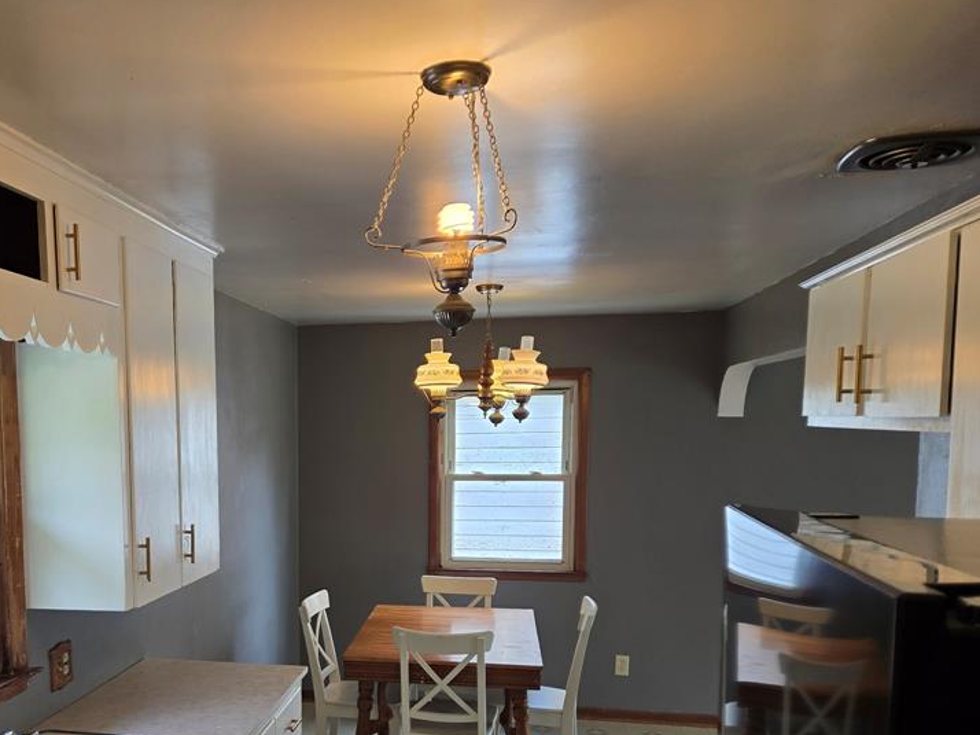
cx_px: 324
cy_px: 508
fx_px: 934
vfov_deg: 42.2
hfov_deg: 54.2
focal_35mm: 33
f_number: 1.8
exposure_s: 1/120
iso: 50
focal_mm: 5.4
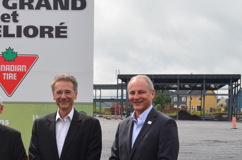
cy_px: 128
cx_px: 54
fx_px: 476
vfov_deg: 18.9
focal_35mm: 71
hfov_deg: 28.0
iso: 200
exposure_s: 1/400
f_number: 11
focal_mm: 26
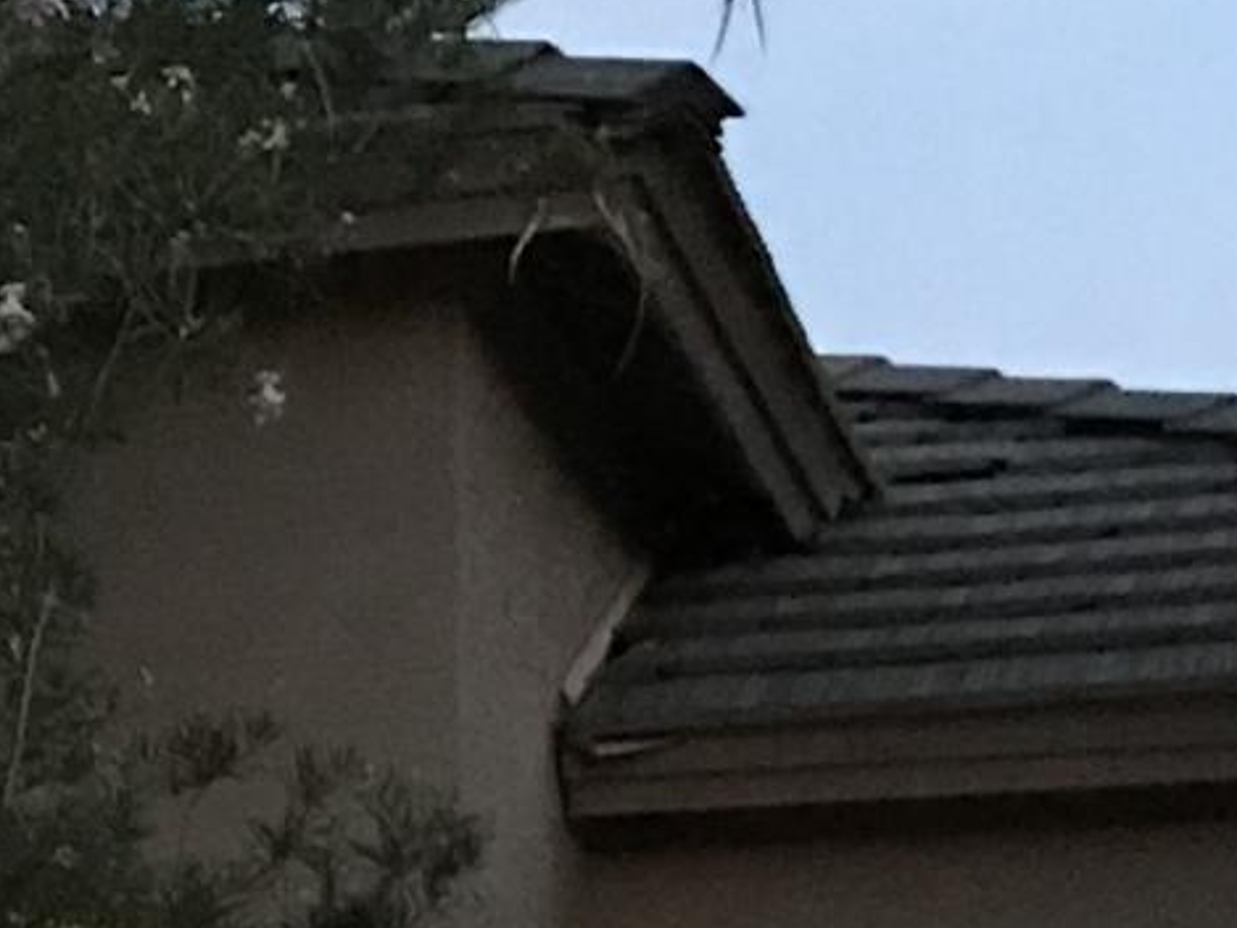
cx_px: -1456
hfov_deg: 10.0
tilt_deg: +4.9
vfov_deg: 8.1
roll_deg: -0.5
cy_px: 1389
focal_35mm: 179
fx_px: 6398
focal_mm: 3.99
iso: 100
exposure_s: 1/5
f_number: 1.8
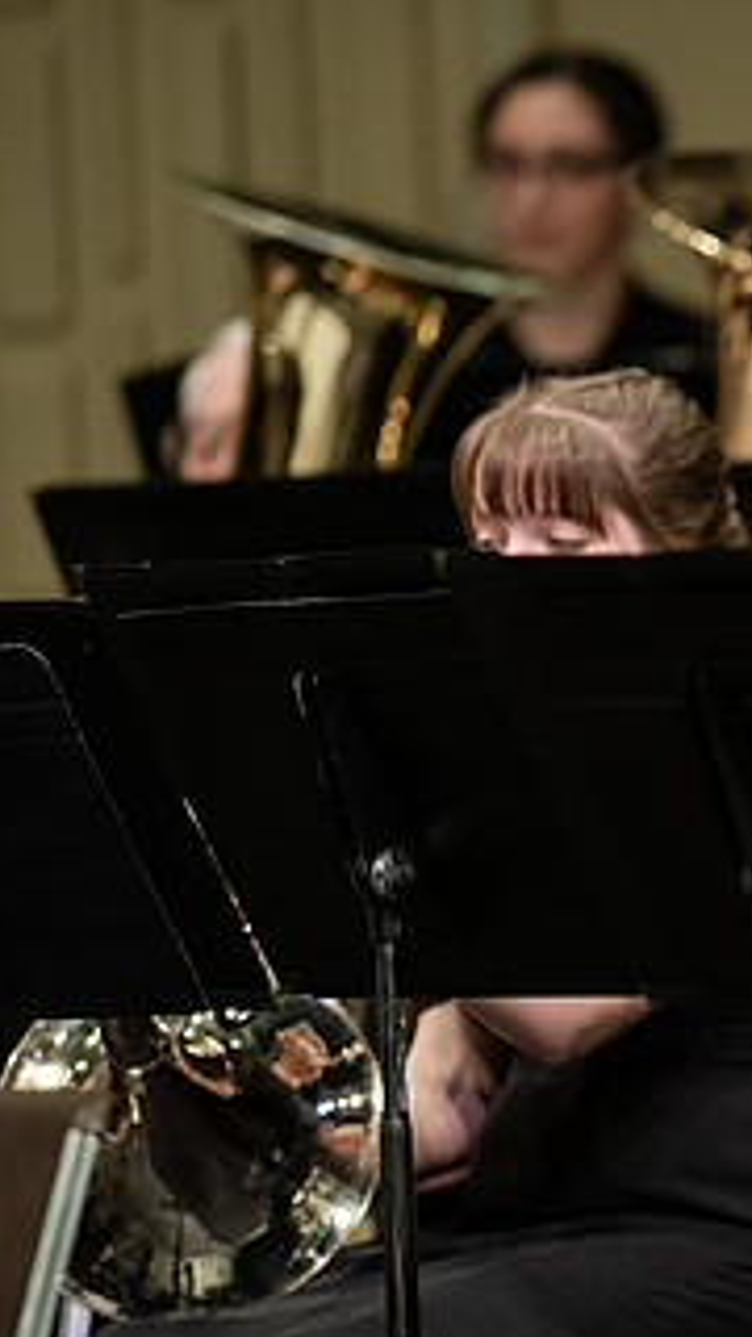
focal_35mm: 569
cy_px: 700
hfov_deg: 2.1
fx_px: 20170
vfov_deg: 3.8
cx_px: 1195
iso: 4000
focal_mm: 300
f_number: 3.5
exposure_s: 1/250
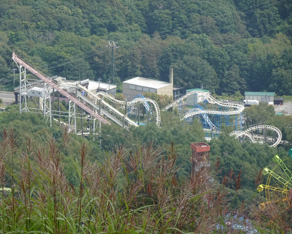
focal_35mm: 301
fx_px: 2602
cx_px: 141
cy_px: 117
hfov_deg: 6.4
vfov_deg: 5.1
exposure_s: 1/250
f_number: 6.3
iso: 125
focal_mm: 46.54
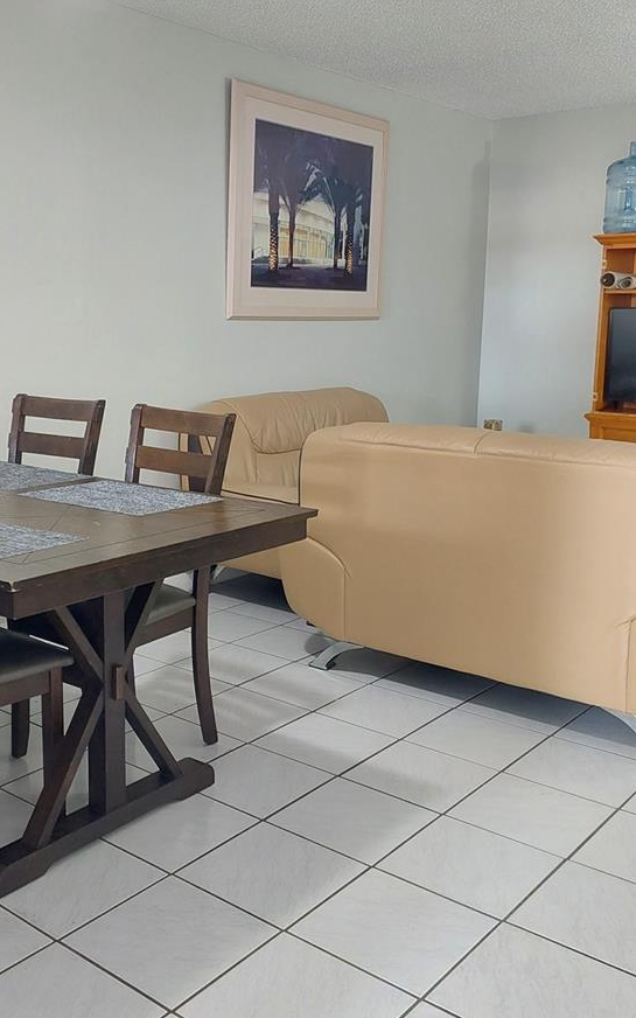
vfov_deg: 55.3
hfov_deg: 36.1
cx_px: 243
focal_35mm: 35
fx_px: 971
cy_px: 475
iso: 500
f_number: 1.8
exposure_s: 1/30
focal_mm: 5.23
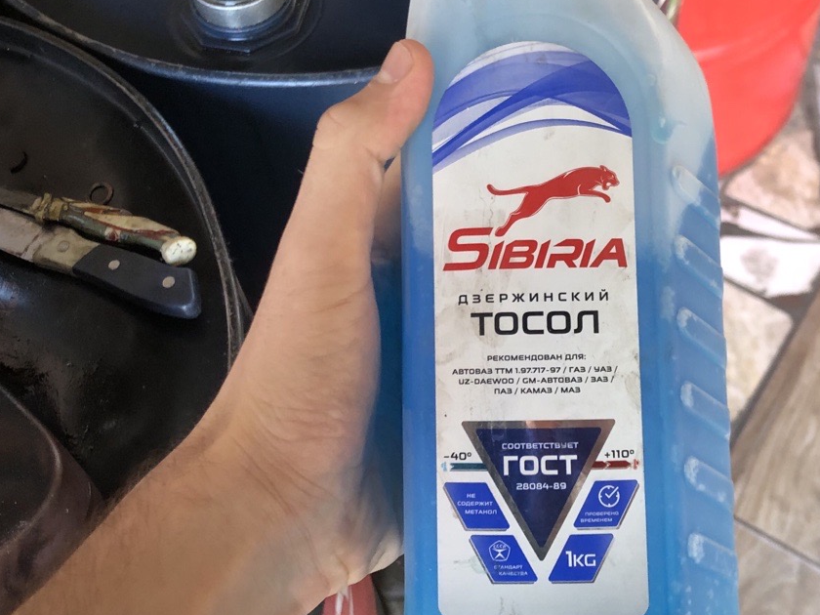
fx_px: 1137
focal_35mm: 48
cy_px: 239
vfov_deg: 30.2
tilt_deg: -55.3
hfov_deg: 39.5
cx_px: 494
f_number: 1.8
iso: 40
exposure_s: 1/15
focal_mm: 4
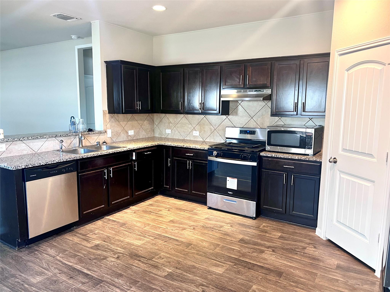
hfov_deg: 67.3
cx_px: 195
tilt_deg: -8.2
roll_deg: -1.0
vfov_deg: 53.1
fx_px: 293
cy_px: 146
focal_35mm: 26
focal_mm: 5.7
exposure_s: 1/60
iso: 125
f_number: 1.5
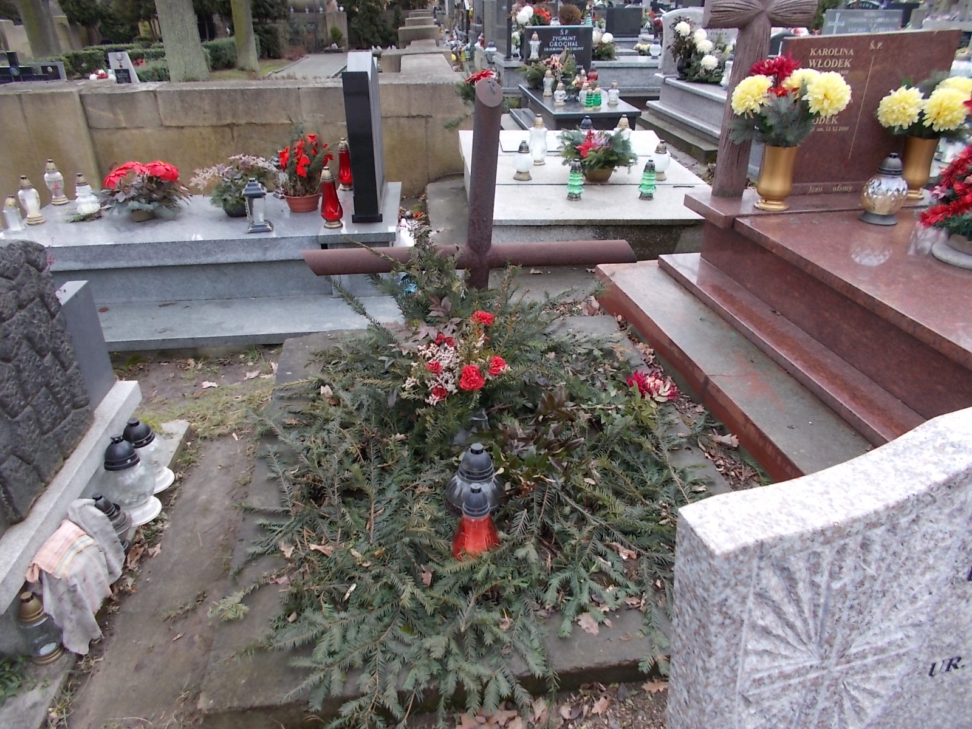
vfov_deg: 53.1
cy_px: 364
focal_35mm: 26
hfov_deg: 67.3
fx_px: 730
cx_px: 486
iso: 80
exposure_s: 1/80
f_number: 3.2
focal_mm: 4.6
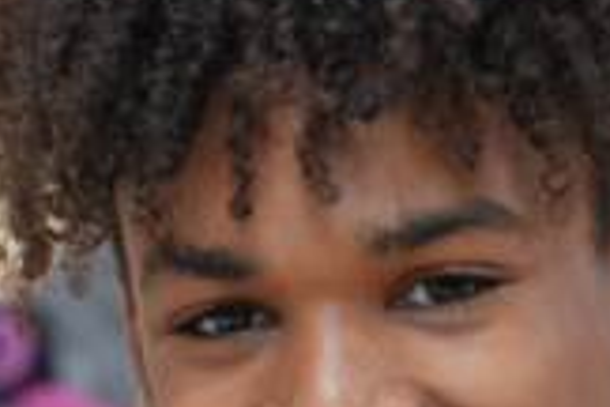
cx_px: 414
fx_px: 9394
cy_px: 526
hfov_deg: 3.7
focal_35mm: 554
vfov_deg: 2.5
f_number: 2.8
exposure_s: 1/320
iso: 640
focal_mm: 75
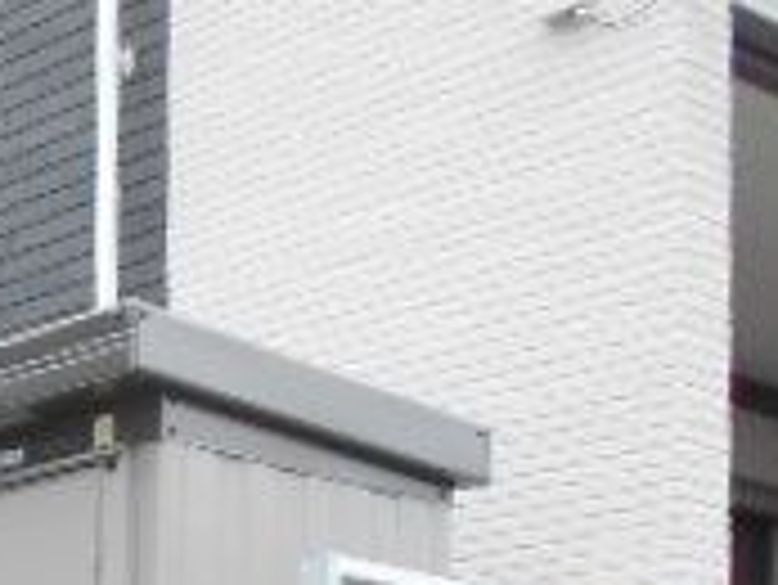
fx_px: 2496
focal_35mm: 111
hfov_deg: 16.2
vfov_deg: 12.2
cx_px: -387
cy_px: 1076
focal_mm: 5.1
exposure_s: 1/250
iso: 100
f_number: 3.4
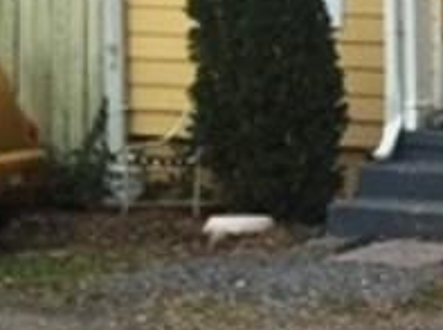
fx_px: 1929
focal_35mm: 151
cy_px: 2
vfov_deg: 9.7
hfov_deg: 11.0
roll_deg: -2.6
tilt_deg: -0.9
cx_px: 1082
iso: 50
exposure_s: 1/30
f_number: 2.2
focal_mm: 4.15
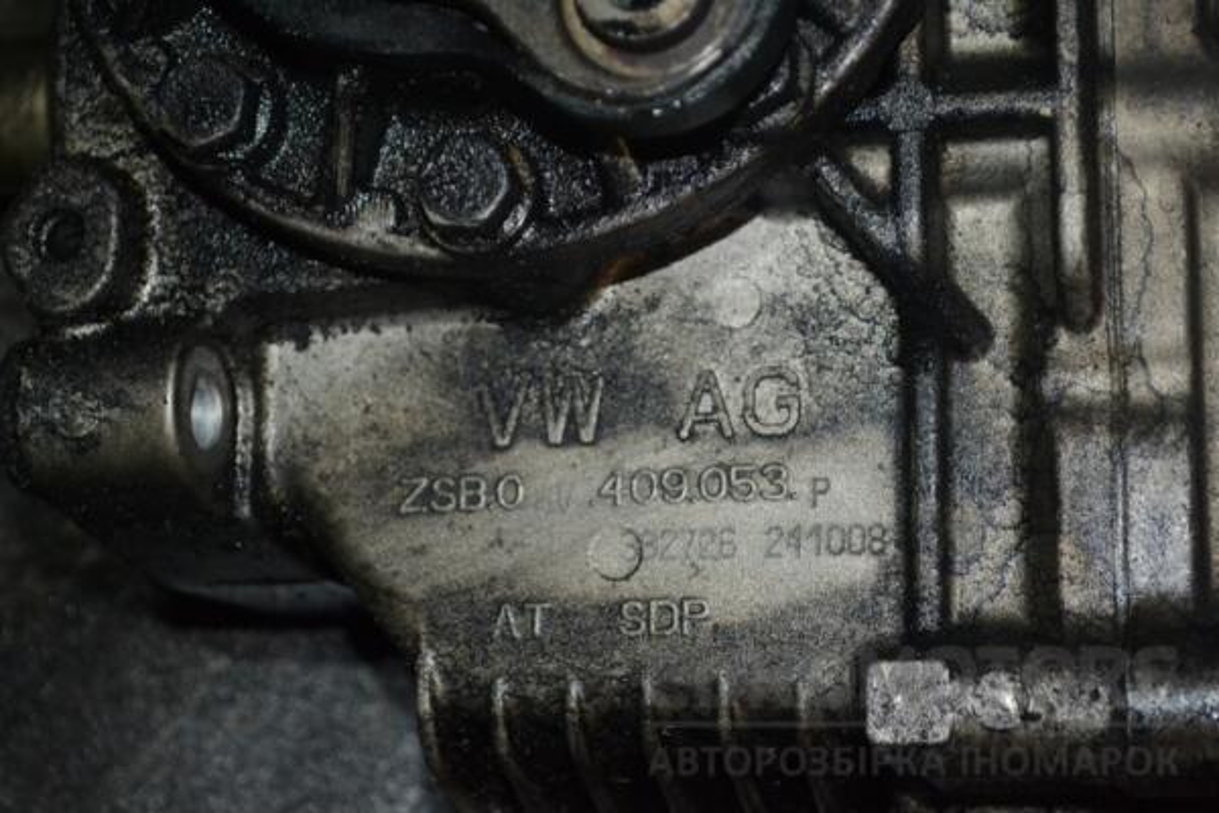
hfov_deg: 24.6
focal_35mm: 82
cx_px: 610
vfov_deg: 16.6
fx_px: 2793
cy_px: 406
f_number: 7.1
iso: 1600
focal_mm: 55
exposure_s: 1/60
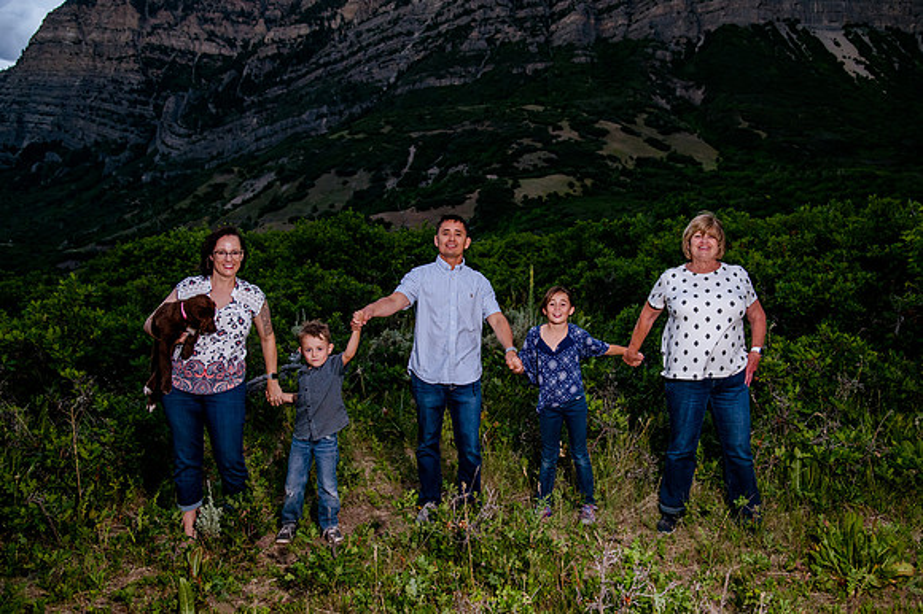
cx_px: 489
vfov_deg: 36.8
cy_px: 326
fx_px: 924
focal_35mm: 36
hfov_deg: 53.1
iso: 1250
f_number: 5
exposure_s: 1/250
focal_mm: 34
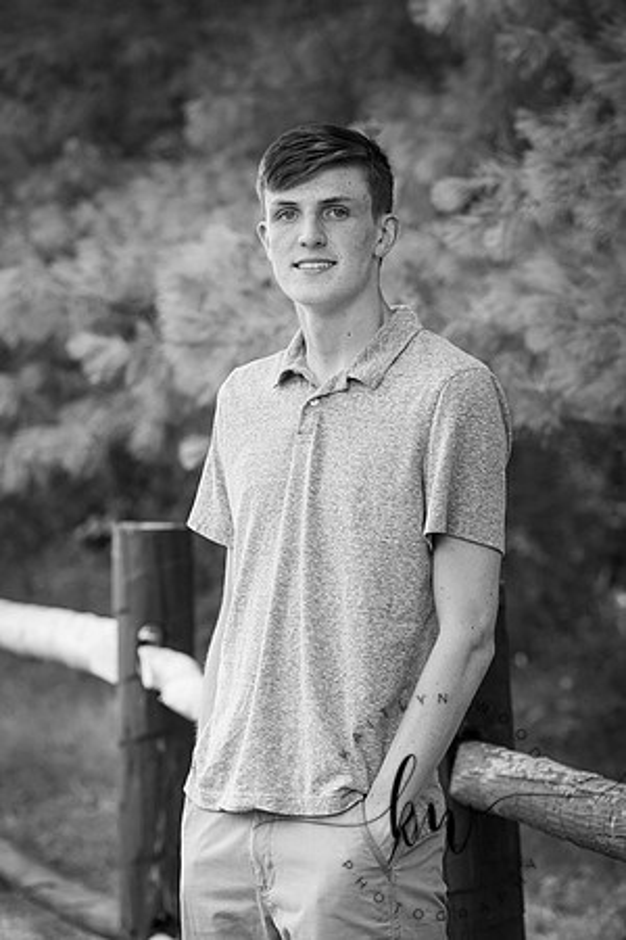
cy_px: 470
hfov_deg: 8.6
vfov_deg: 12.8
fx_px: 4173
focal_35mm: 160
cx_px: 313
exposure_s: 1/200
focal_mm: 160
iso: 500
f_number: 6.3
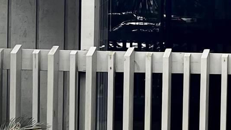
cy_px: 26
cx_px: 340
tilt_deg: -0.9
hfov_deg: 16.1
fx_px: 753
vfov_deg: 9.8
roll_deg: -0.9
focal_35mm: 123
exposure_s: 1/121
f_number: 1.5
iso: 50
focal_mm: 5.7
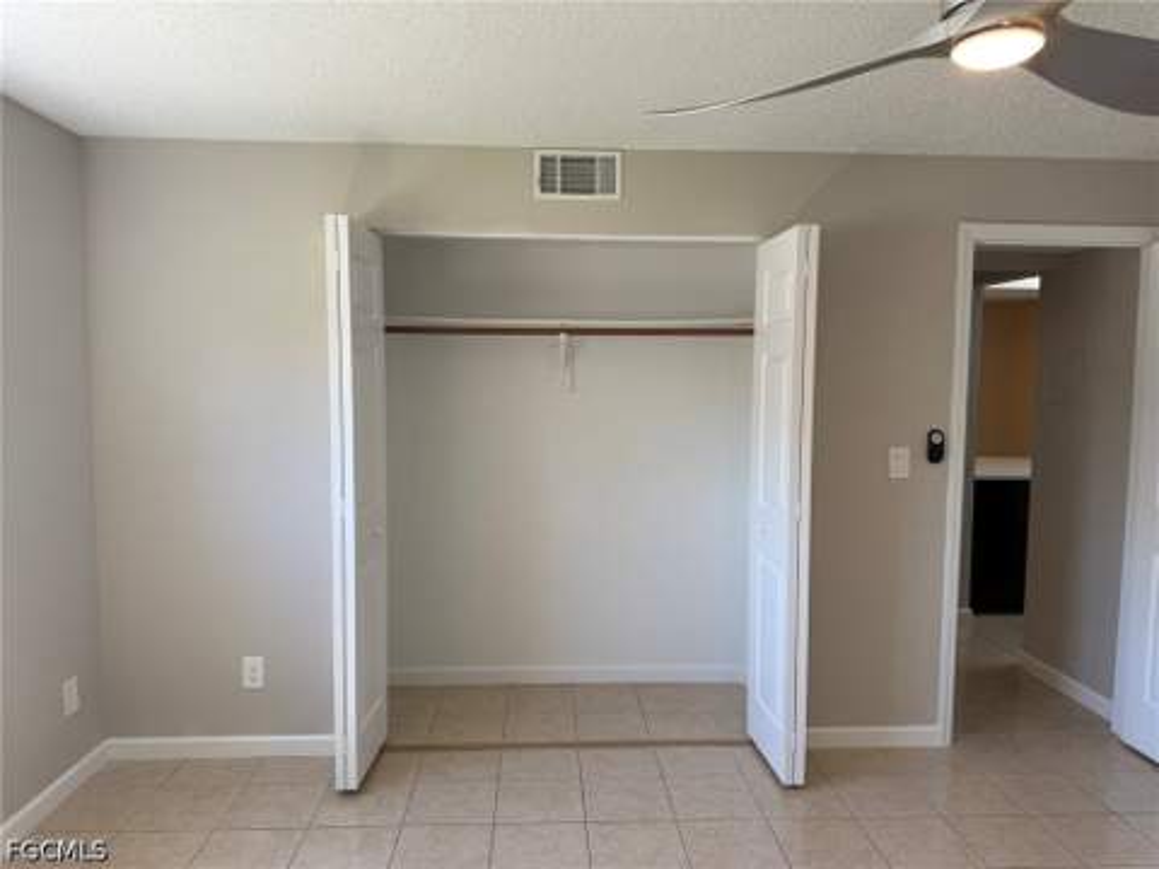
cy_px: 434
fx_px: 804
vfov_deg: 56.8
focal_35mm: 24
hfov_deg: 71.6
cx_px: 580
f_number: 1.78
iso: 64
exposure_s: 1/120
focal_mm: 6.76
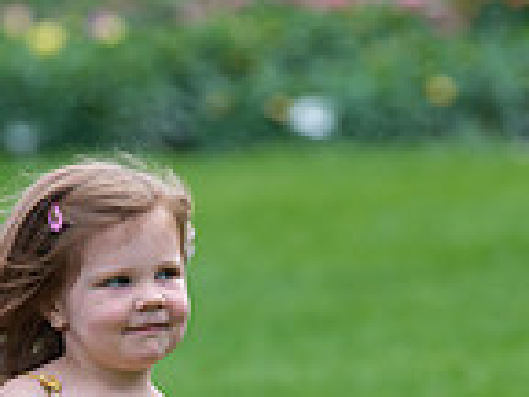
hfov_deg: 2.7
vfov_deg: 2.0
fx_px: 11278
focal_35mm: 738
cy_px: 494
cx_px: 125
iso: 200
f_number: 5
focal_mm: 190
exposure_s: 1/320
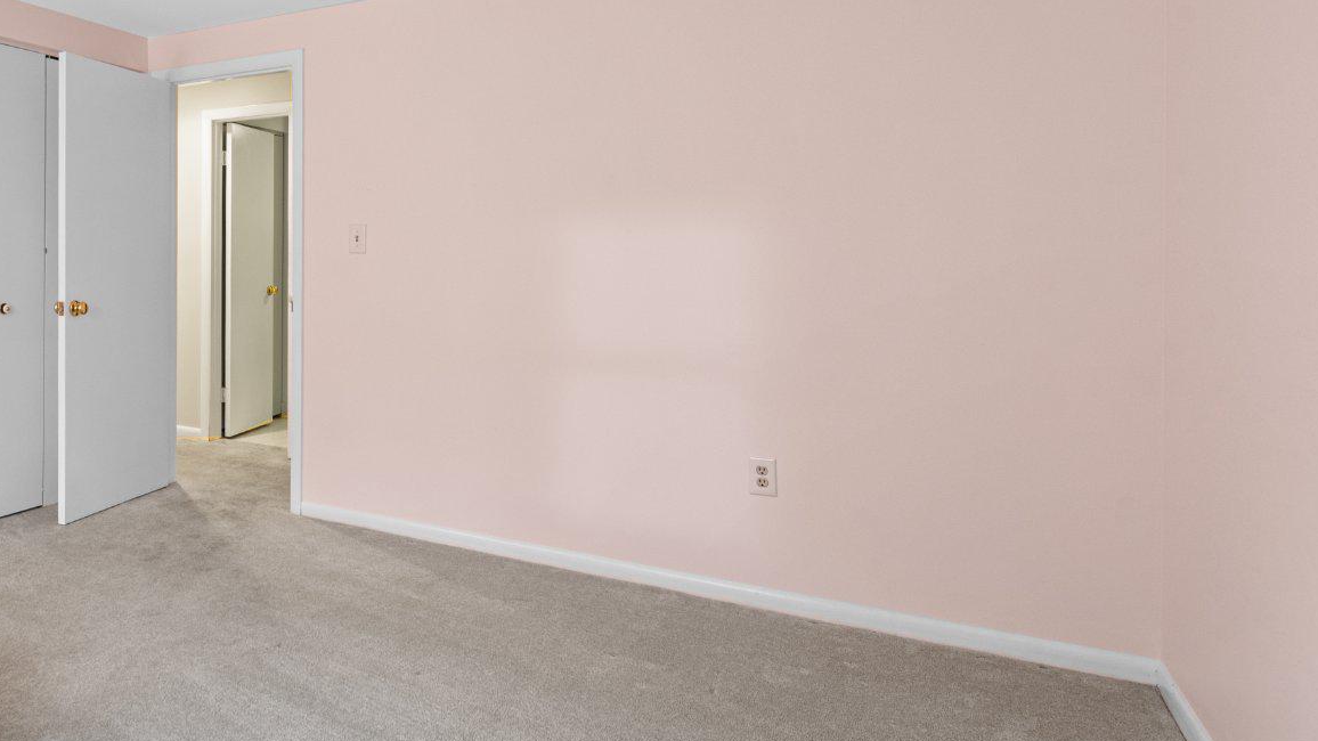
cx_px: 267
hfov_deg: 65.5
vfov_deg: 43.9
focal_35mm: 26
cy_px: 267
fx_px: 909
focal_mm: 14
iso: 320
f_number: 8
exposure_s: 1/1.25
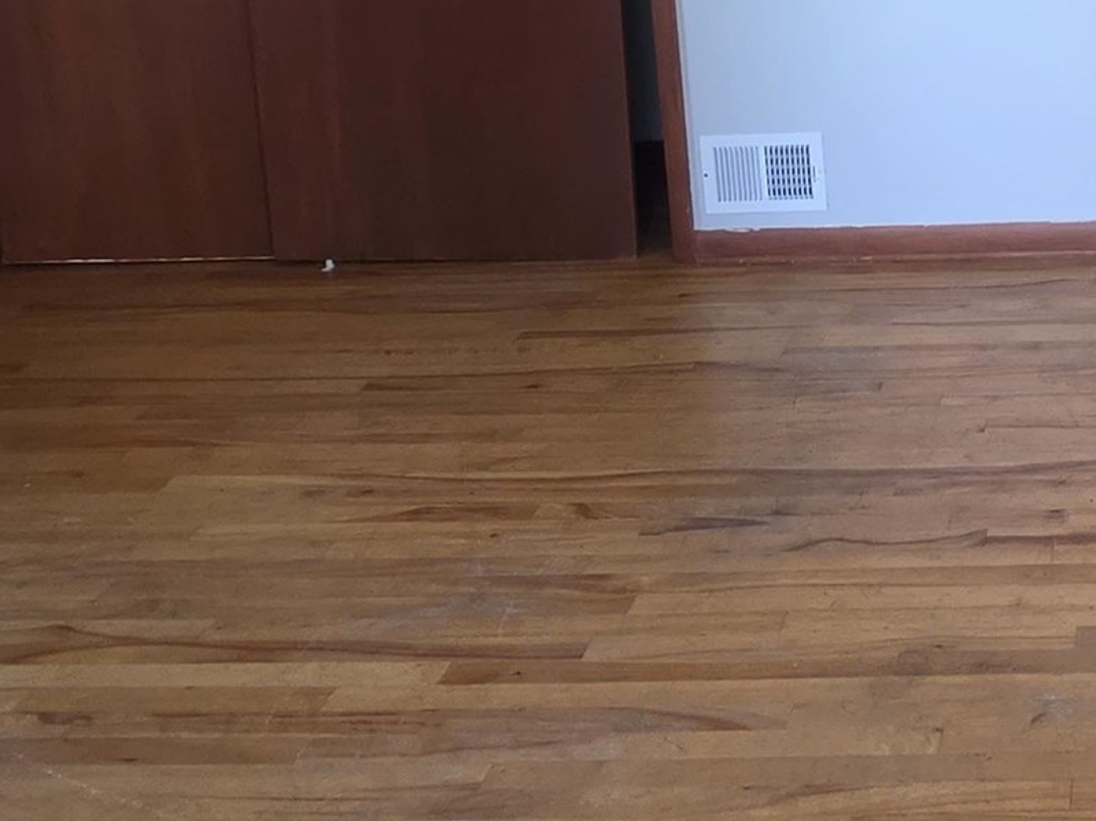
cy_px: -74
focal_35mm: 50
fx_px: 1583
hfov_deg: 34.3
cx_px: 1133
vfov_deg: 26.8
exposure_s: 1/60
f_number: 1.9
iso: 250
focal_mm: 2.2
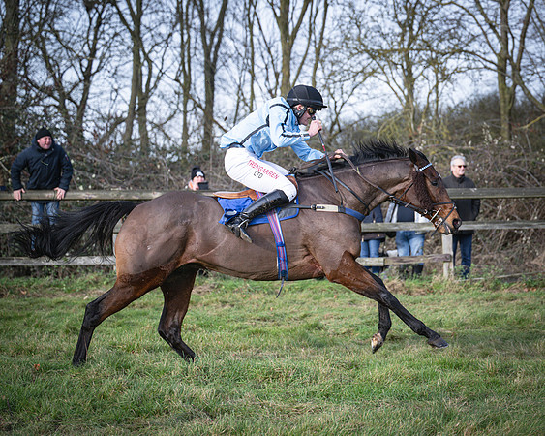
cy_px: 208
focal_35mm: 95
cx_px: 319
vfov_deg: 16.2
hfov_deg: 20.1
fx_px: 1534
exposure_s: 1/2000
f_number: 2.8
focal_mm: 70
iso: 400
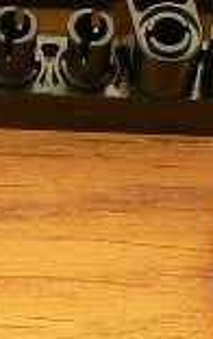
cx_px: 57
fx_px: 1971
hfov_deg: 6.2
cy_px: 139
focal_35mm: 213
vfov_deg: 9.8
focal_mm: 6
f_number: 5
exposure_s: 2
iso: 100
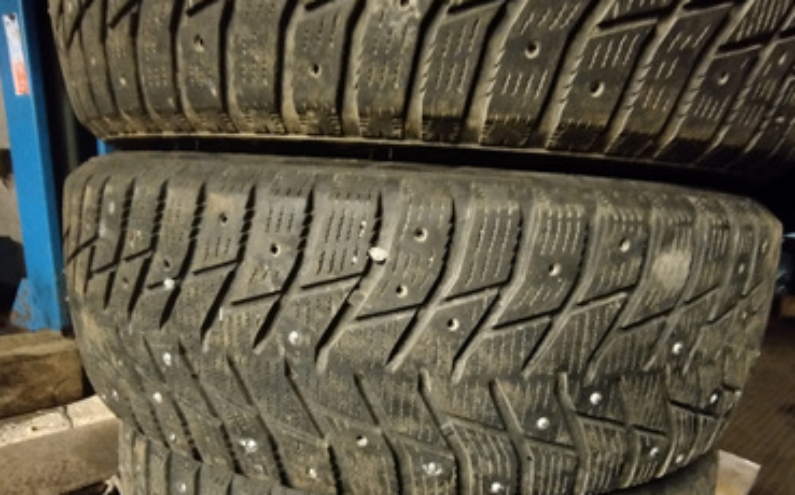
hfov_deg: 77.2
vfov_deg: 51.5
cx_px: 395
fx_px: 498
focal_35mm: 23
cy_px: 346
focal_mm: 1.65
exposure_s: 1/14.3
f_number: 2.2
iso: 1800
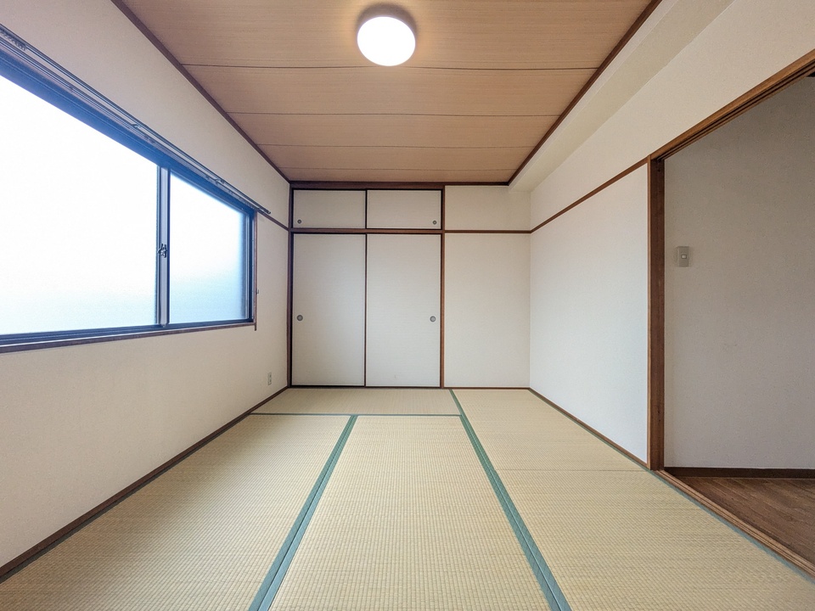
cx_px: 408
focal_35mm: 14
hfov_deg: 102.1
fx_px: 330
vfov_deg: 85.7
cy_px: 306
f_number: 2.2
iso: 85
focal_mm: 1.83
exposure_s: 1/120
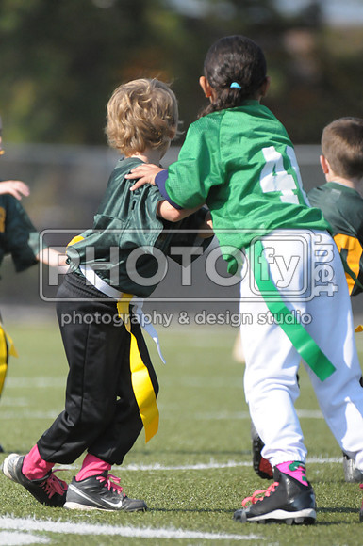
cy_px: 273
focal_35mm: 435
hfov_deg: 3.2
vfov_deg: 4.7
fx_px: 6599
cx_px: 182
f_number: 4
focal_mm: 290
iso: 1600
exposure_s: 1/8000
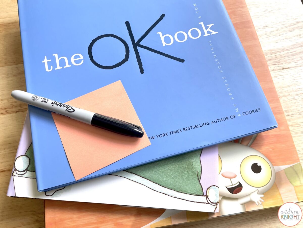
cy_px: 114
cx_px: 152
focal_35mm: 26
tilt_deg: -72.1
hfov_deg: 67.3
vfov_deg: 53.1
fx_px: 228
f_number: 1.6
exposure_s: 1/121
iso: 64
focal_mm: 4.2
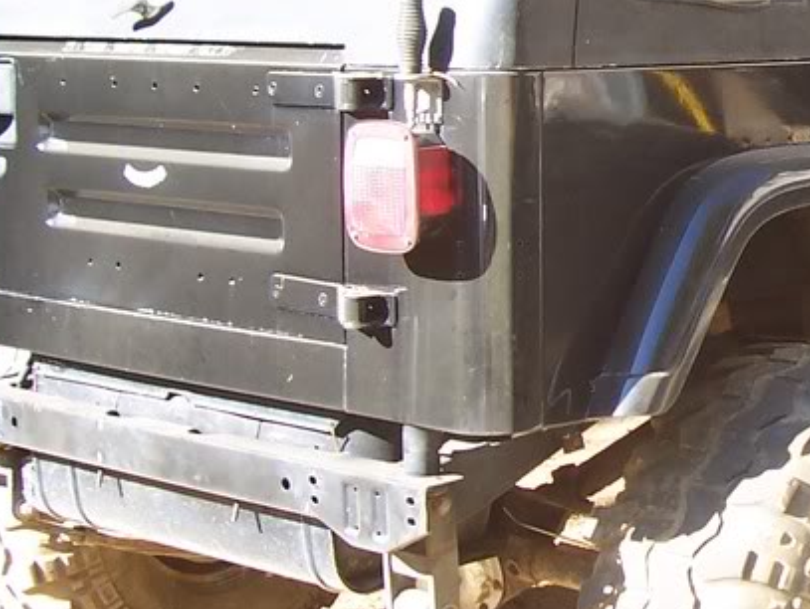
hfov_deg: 20.0
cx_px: 929
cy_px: 141
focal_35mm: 93
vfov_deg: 15.8
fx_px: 2178
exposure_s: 1/180
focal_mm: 5.6
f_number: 2.8
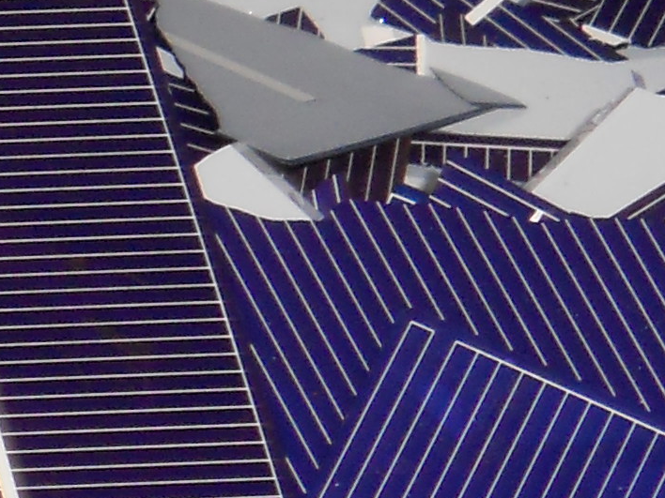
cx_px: -883
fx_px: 7050
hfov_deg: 5.2
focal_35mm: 367
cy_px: 223
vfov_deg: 4.1
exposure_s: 1/30
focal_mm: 11.7
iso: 200
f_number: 5.3
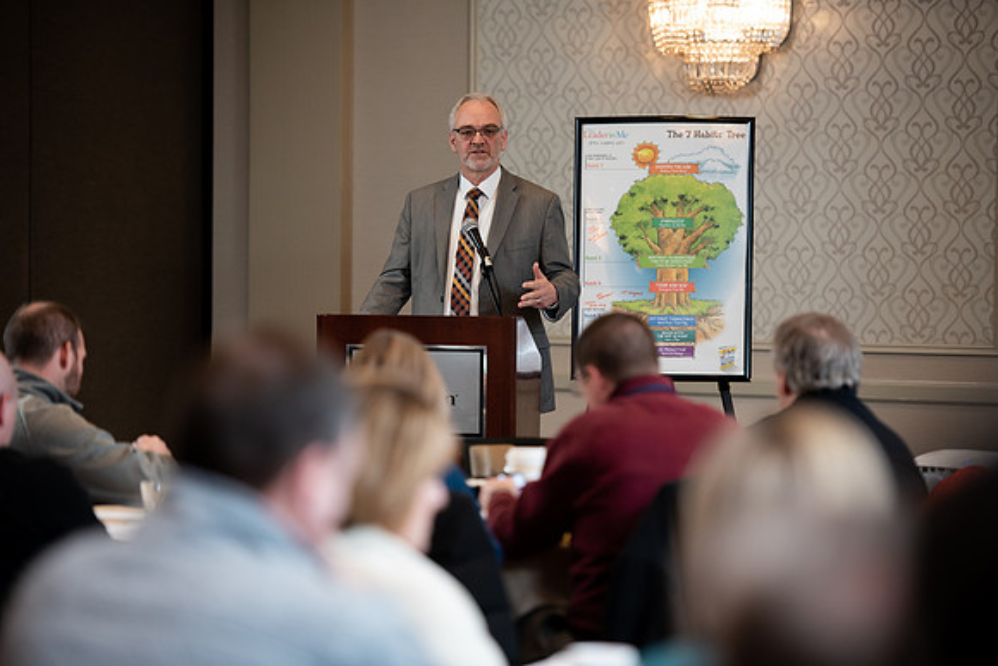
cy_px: 333
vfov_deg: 8.9
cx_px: 499
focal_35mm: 155
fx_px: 4298
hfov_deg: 13.2
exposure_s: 1/200
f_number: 3.2
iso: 1250
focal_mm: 155
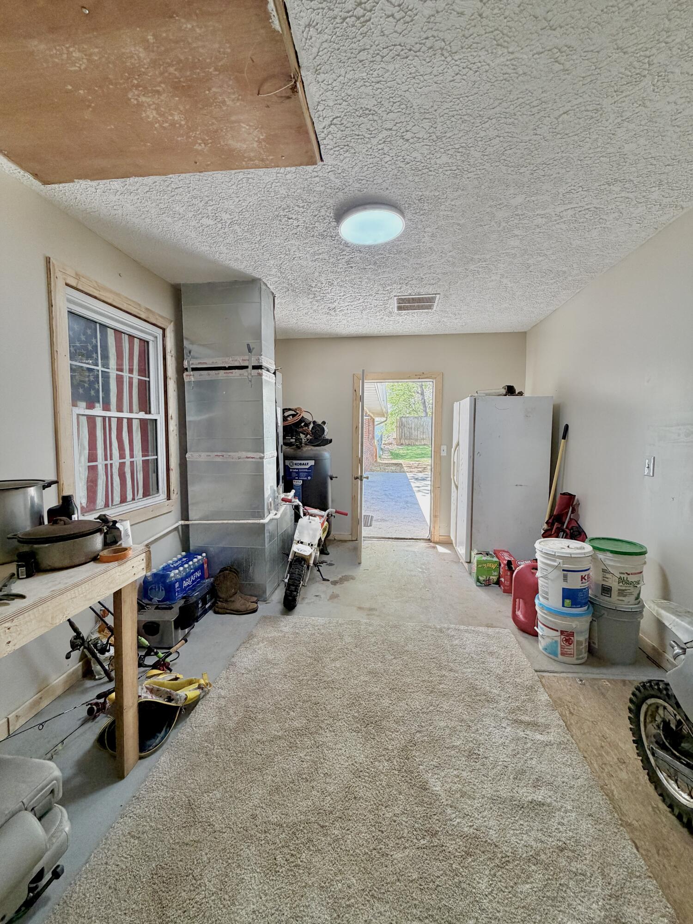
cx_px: 346
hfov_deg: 85.7
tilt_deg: -3.7
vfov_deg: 102.1
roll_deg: -0.1
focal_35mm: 14
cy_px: 462
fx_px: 374
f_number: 2.2
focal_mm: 2.22
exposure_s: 1/120
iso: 160
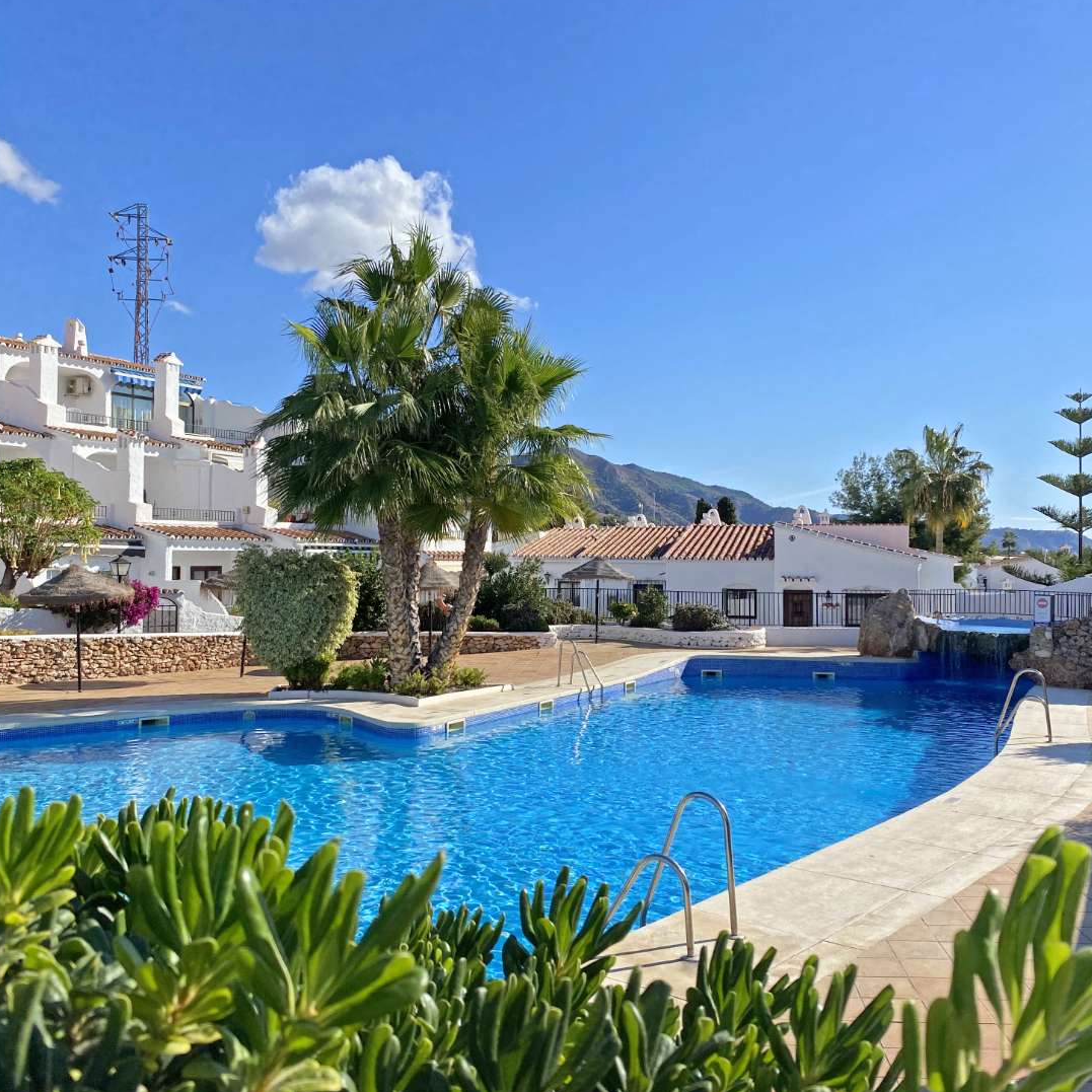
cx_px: 620
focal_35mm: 32
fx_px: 1142
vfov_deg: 51.1
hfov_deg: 51.0
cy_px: 557
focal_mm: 4.25
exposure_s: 1/3984
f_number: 1.8
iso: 32
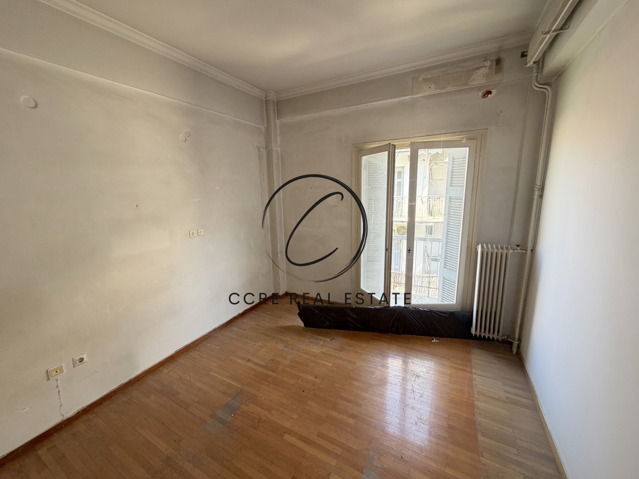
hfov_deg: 102.1
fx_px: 258
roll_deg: +1.5
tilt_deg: -10.8
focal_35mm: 14
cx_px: 320
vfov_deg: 85.7
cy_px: 240
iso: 160
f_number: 2.2
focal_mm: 2.22
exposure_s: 1/121
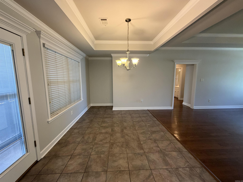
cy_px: 91
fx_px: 98
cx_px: 122
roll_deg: +0.6
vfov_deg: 85.7
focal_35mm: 14
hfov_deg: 102.1
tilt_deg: -8.1
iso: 320
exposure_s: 1/60
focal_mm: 2.22
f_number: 2.2
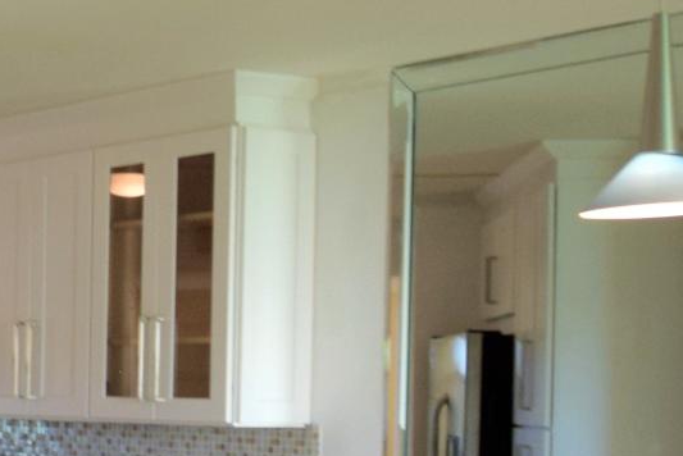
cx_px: -378
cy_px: 400
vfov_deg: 14.6
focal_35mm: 93
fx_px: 1762
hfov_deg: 18.9
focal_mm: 11
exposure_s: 1/60
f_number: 4.2
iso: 450
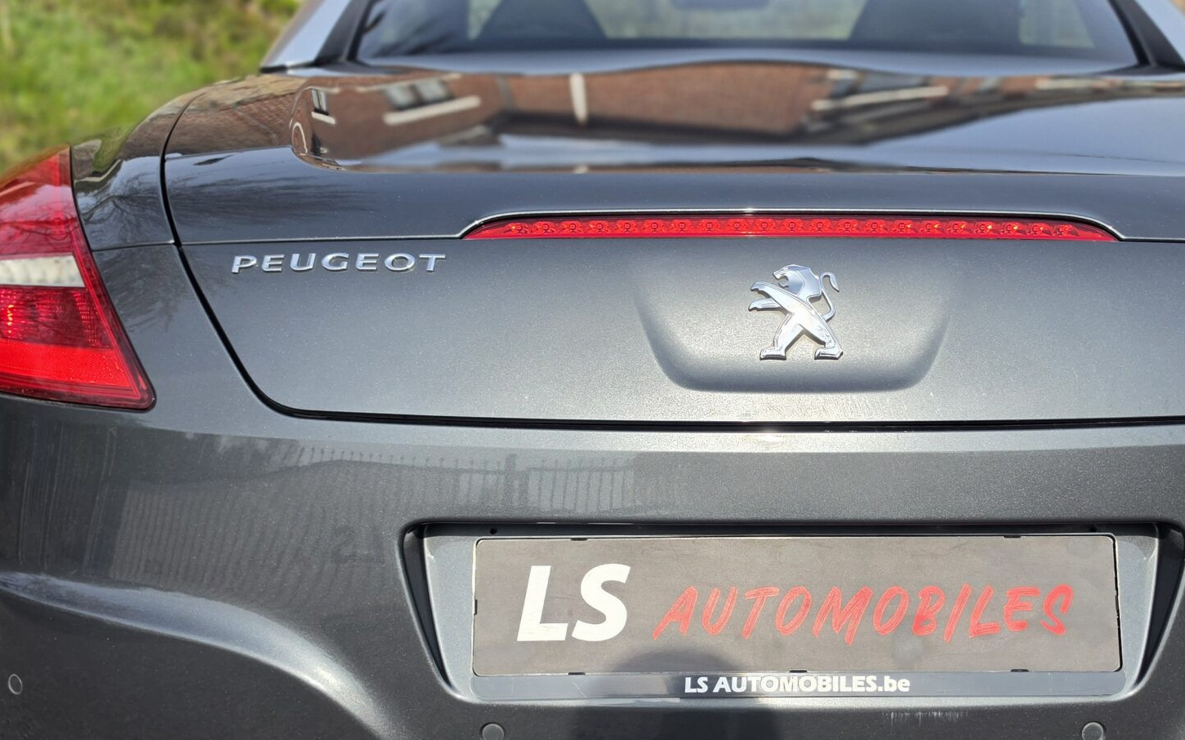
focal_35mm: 43
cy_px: 484
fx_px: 1389
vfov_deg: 29.7
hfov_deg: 45.9
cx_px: 720
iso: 64
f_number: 1.4
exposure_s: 1/4764
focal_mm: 6.5
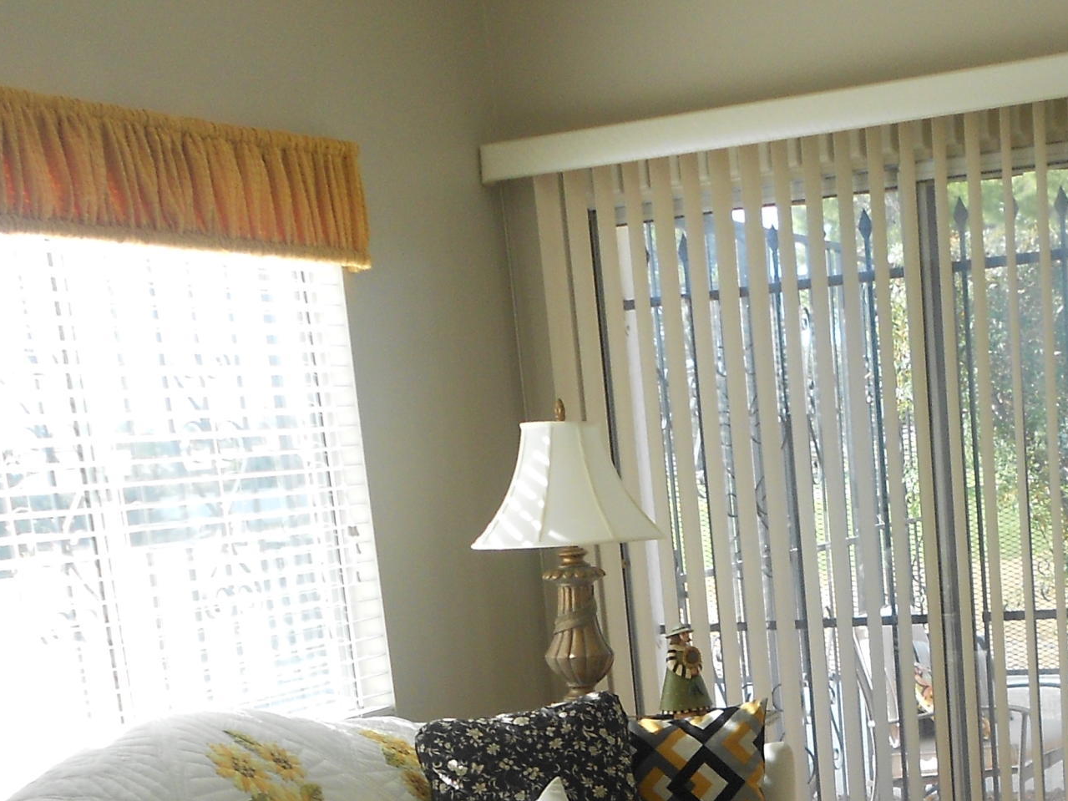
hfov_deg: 31.2
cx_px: 795
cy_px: 906
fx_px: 1882
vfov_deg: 22.5
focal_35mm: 61
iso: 80
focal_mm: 4.6
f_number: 3.2
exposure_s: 1/80
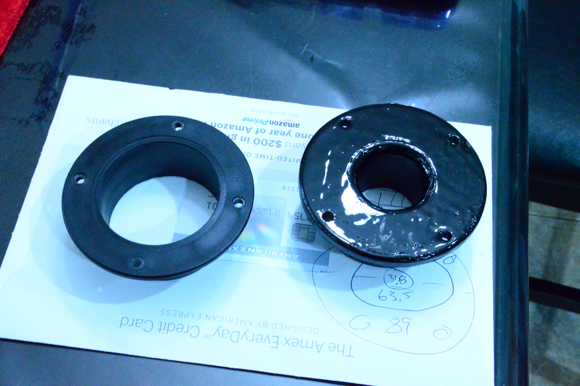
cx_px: 290
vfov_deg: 26.4
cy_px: 193
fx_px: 821
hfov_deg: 38.9
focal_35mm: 51
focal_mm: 34
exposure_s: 1/13
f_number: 16
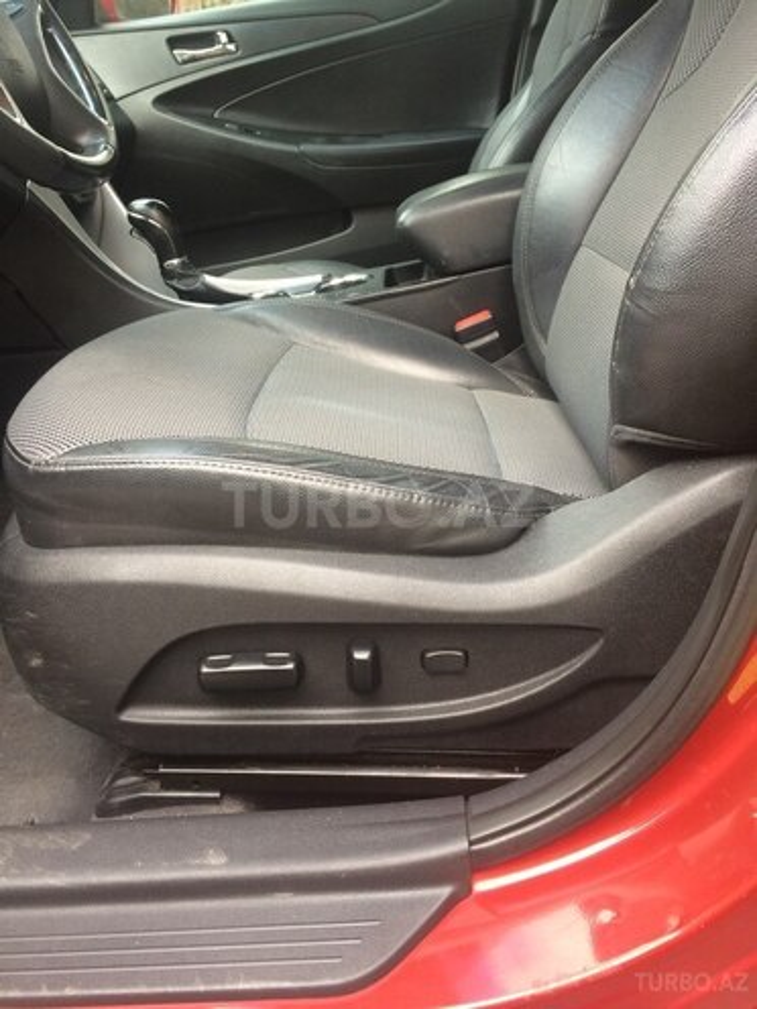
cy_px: 504
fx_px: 846
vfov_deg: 61.7
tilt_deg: -27.5
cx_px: 378
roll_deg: +6.2
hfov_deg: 48.2
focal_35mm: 29
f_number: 2.2
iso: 32
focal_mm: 4.15
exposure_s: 1/33
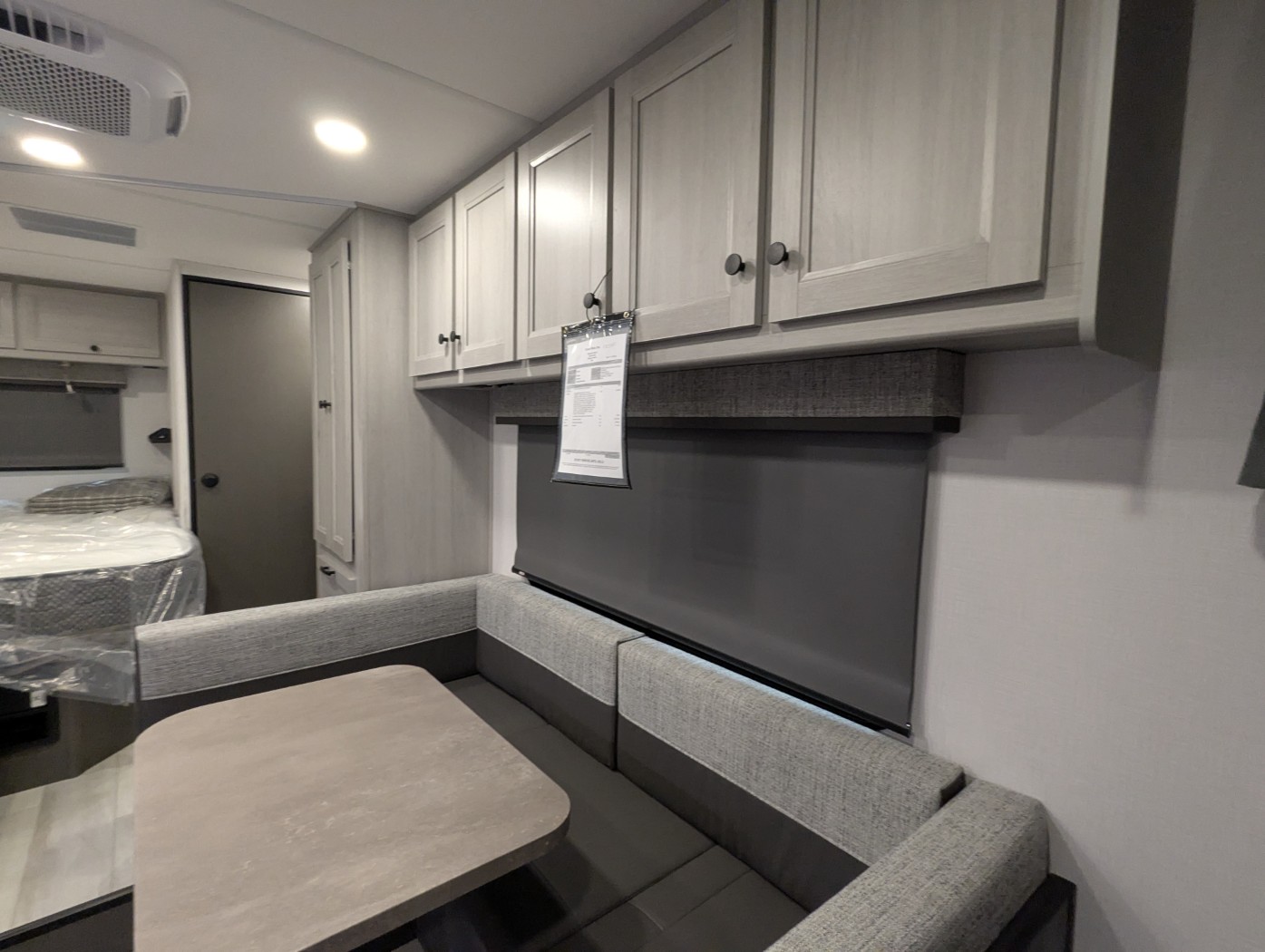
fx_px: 585
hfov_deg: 94.4
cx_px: 632
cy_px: 476
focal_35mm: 16
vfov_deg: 78.2
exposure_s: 1/51.7
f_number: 2.2
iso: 485
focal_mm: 2.35
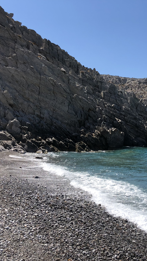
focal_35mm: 41
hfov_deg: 28.1
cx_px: 128
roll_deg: +1.1
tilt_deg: +0.9
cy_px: 130
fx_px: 284
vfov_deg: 49.4
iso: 20
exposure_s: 1/2183
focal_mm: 4
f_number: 1.8
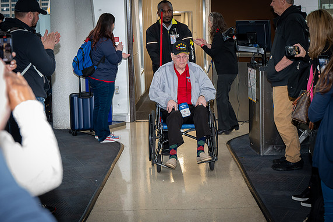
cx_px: 165
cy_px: 110
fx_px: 657
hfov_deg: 28.5
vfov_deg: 19.2
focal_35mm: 71
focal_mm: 70
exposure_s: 1/100
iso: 3200
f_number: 6
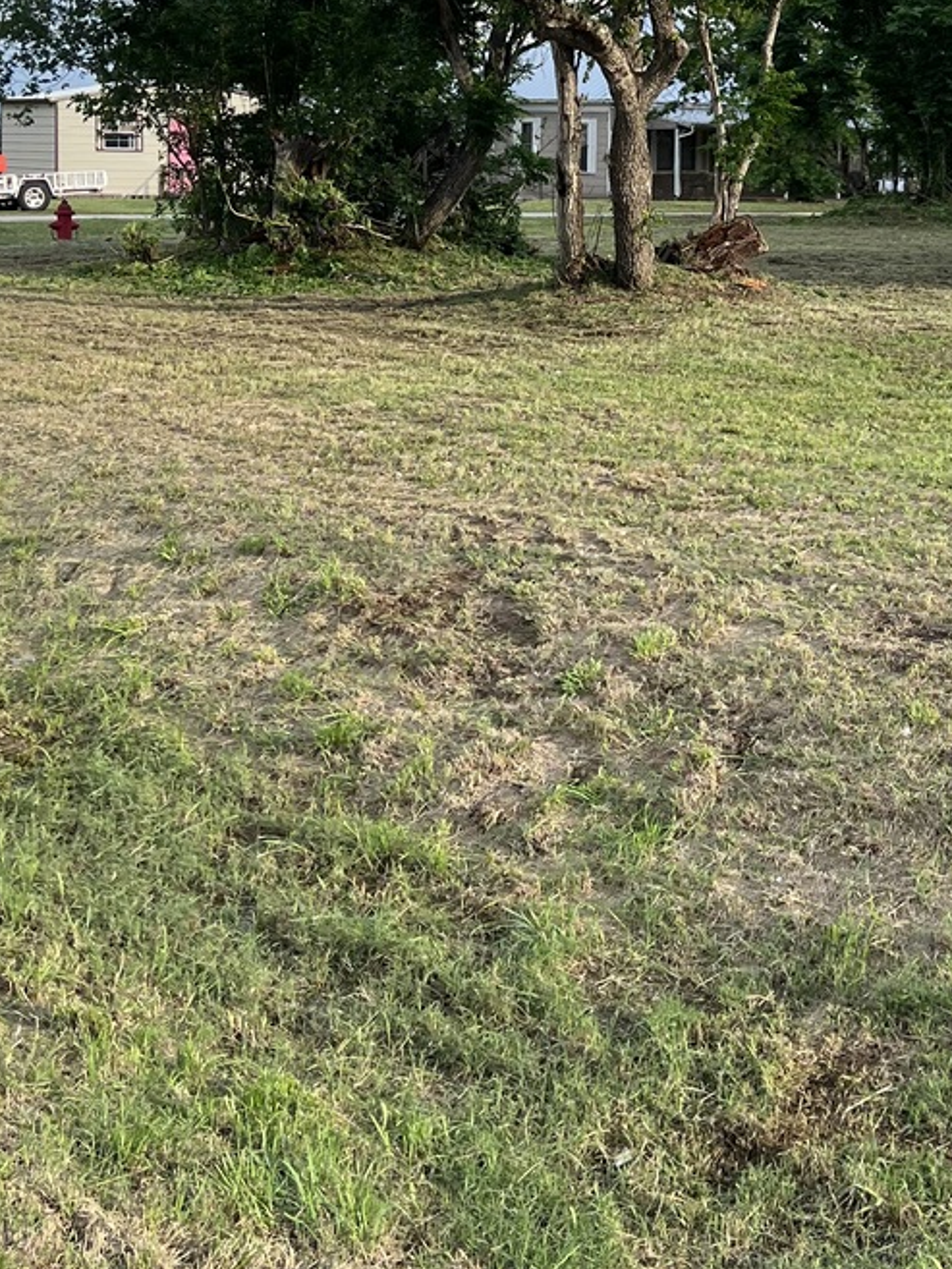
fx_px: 2089
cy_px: 276
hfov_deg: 25.4
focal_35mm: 57
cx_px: 684
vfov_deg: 32.9
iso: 50
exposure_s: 1/1100
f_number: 1.5
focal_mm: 5.7
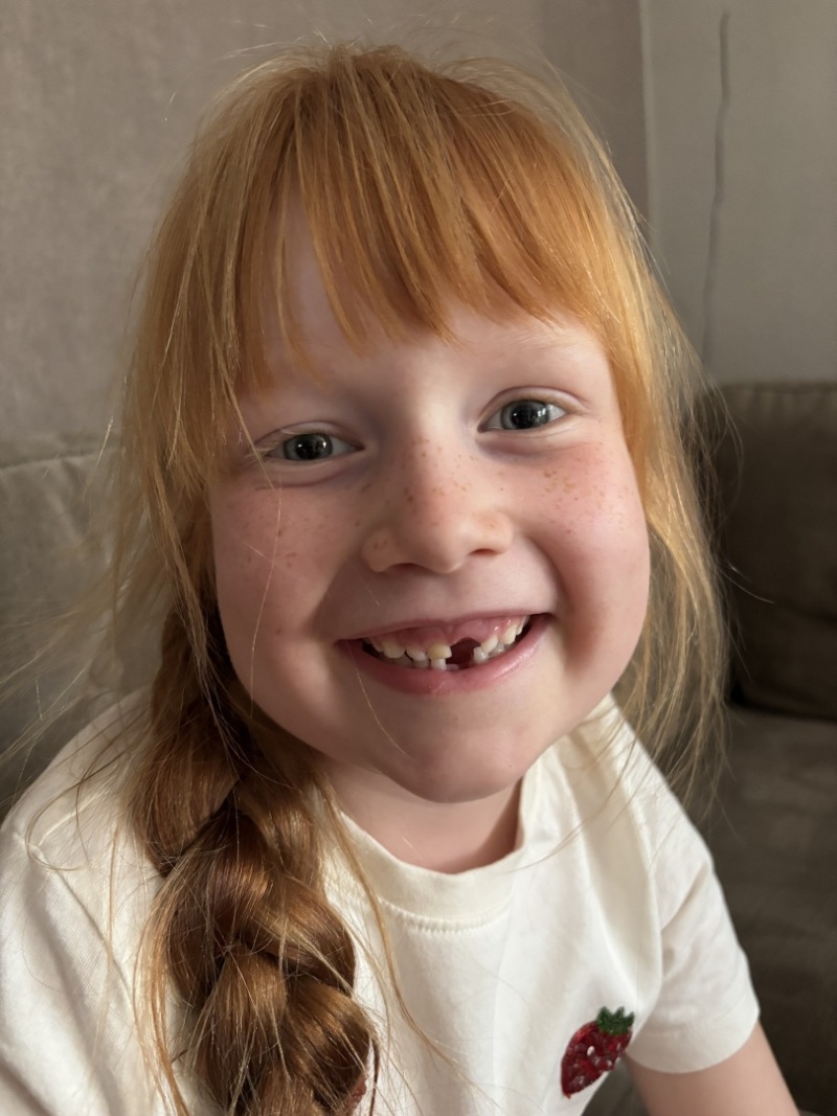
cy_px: 558
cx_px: 418
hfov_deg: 53.1
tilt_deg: -8.4
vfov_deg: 67.3
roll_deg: +3.0
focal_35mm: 26
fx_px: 838
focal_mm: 5.96
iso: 640
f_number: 1.6
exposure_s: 1/36
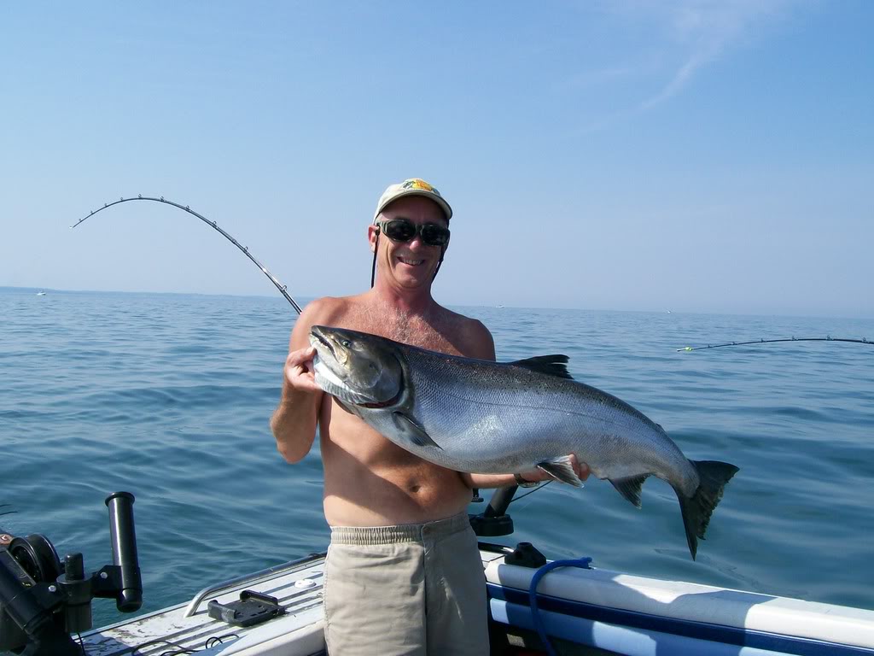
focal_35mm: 36
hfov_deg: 51.4
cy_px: 328
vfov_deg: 39.7
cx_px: 437
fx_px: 909
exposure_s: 1/607
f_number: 4.8
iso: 80
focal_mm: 6
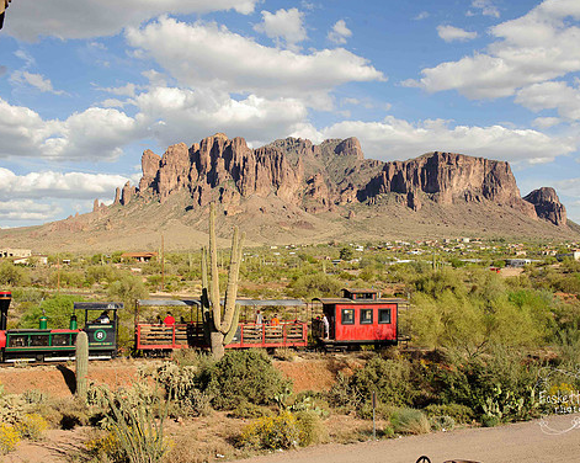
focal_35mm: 37
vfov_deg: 40.1
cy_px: 227
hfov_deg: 49.1
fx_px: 635
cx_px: 309
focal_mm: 32
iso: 200
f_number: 10
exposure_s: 1/400
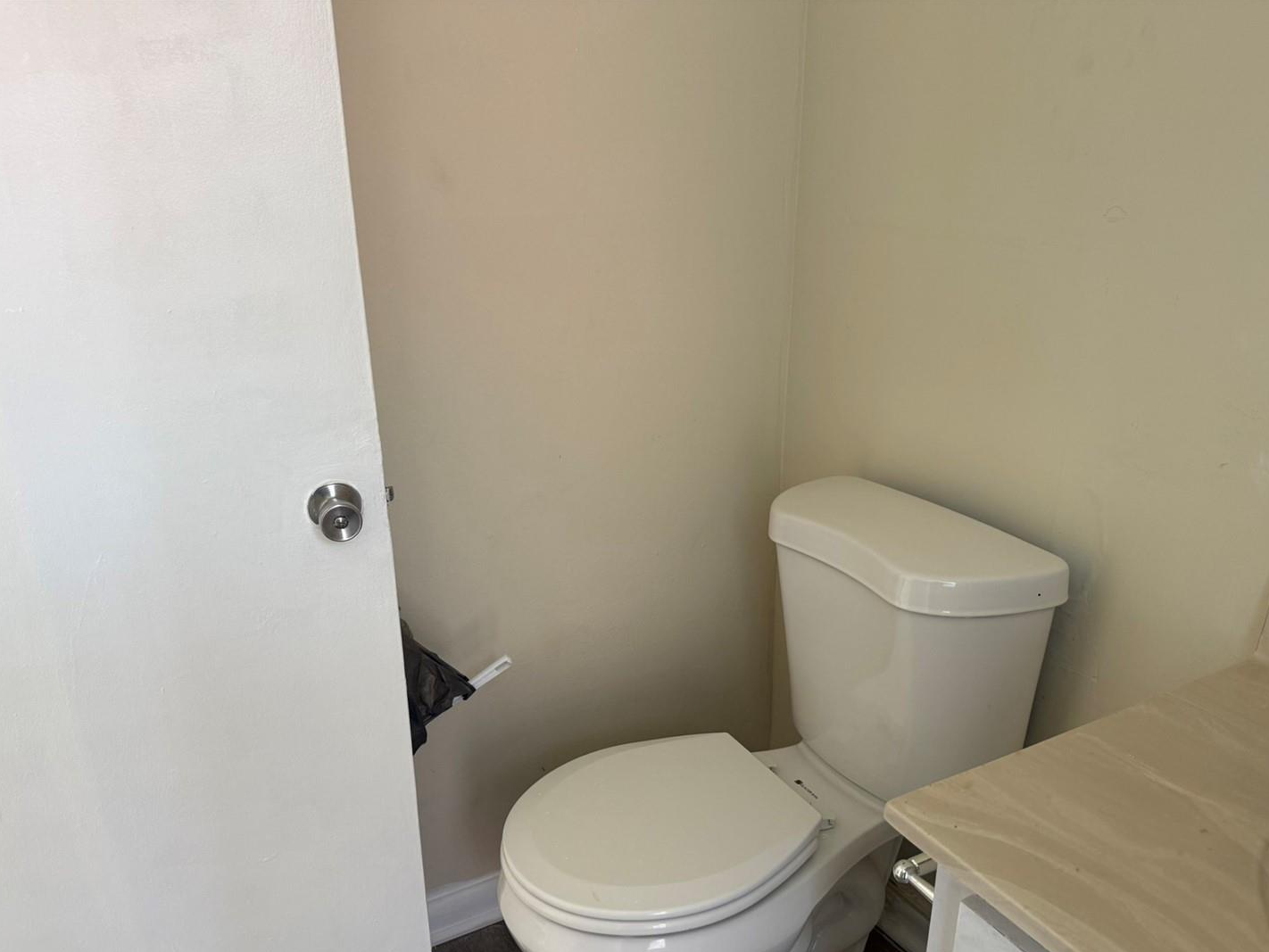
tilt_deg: -21.6
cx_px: 644
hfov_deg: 65.3
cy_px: 534
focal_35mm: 27
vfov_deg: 51.2
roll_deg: +0.2
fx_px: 990
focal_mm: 6.76
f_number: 1.78
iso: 160
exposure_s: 1/121
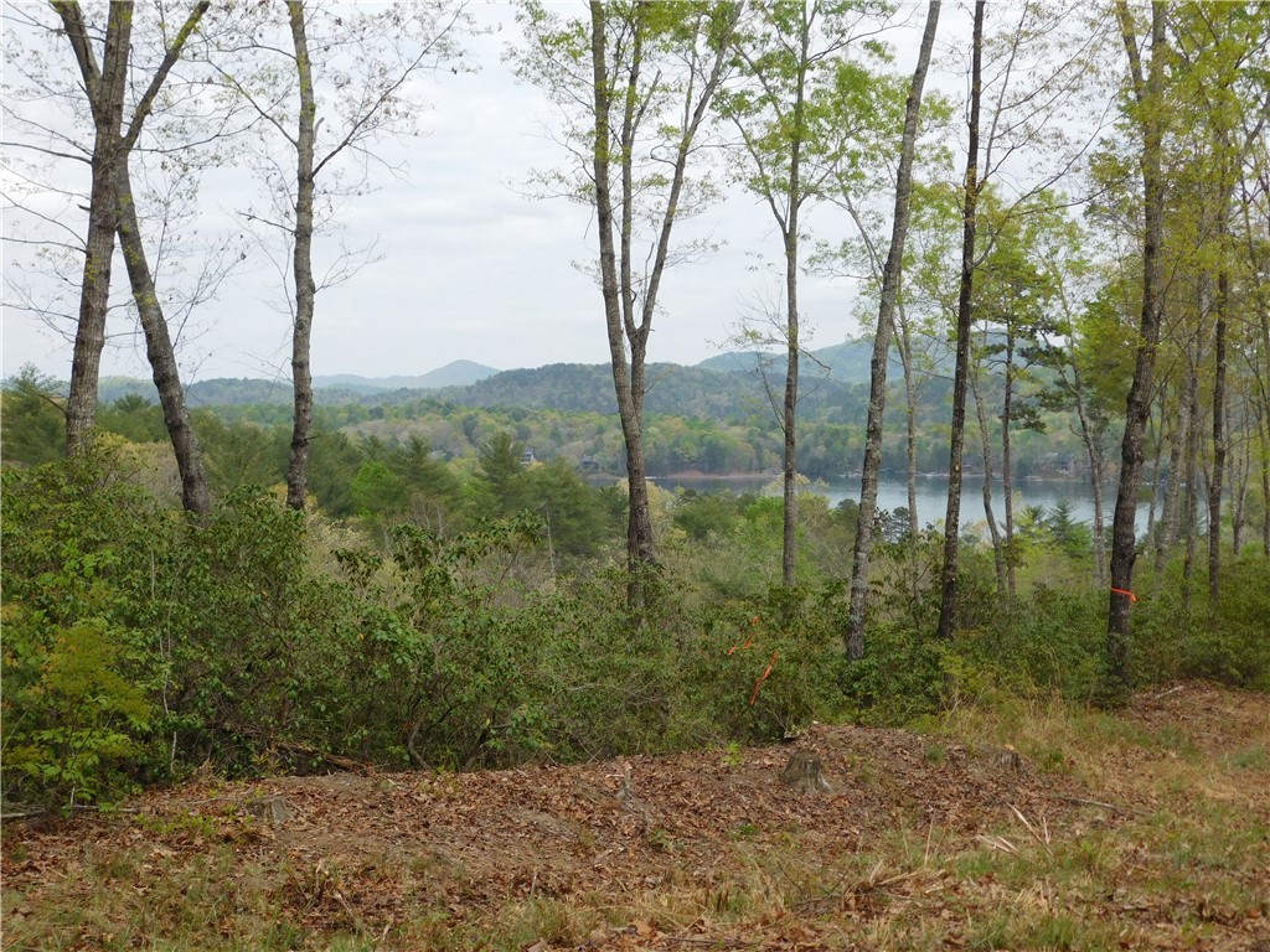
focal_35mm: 51
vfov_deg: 28.6
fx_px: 1871
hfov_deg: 37.5
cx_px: 635
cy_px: 476
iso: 125
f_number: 3.8
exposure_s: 1/800
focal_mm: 9
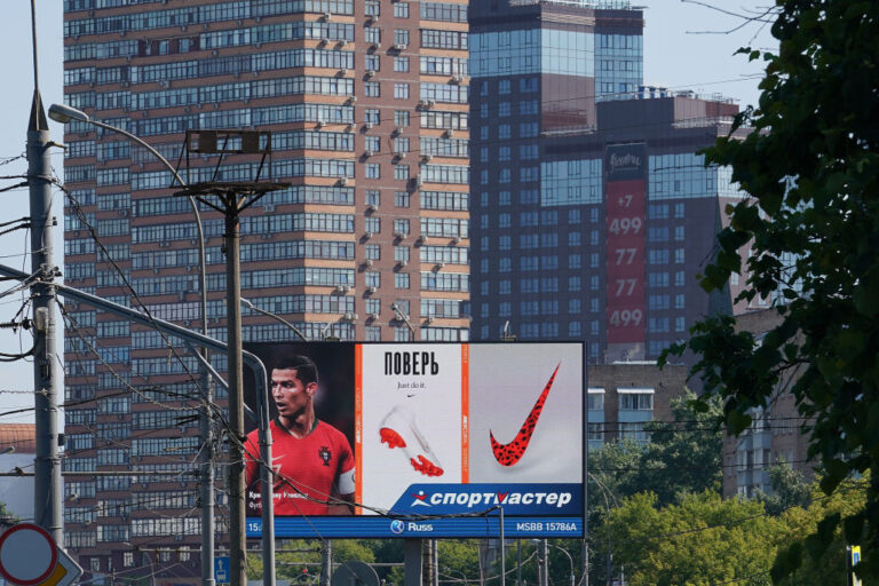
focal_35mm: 300
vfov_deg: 4.6
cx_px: 440
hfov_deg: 6.9
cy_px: 293
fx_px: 7324
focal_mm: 200
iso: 160
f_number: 16
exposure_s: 1/100
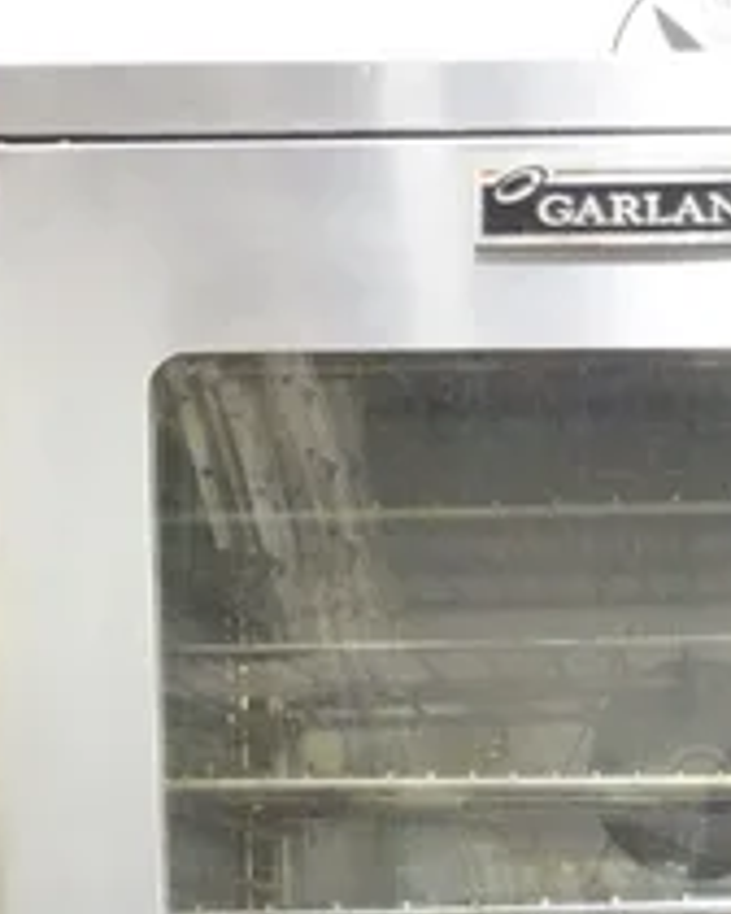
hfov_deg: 13.3
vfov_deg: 15.3
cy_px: 1454
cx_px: 744
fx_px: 3083
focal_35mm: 114
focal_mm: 12.51
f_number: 10
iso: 6400
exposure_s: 1/15
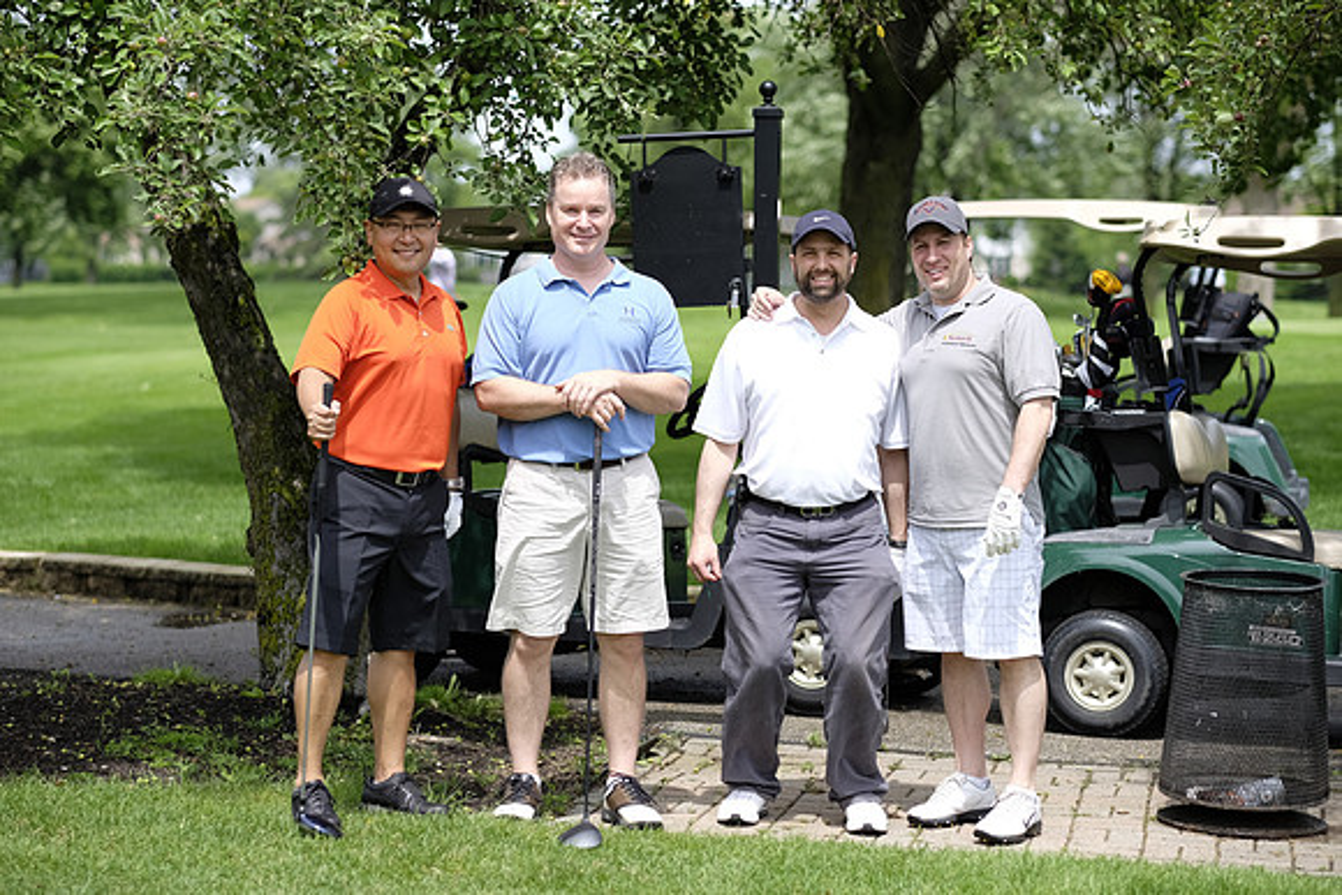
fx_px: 3132
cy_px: 448
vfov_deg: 16.3
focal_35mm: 84
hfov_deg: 24.2
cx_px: 671
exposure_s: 1/3500
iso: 200
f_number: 2
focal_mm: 56
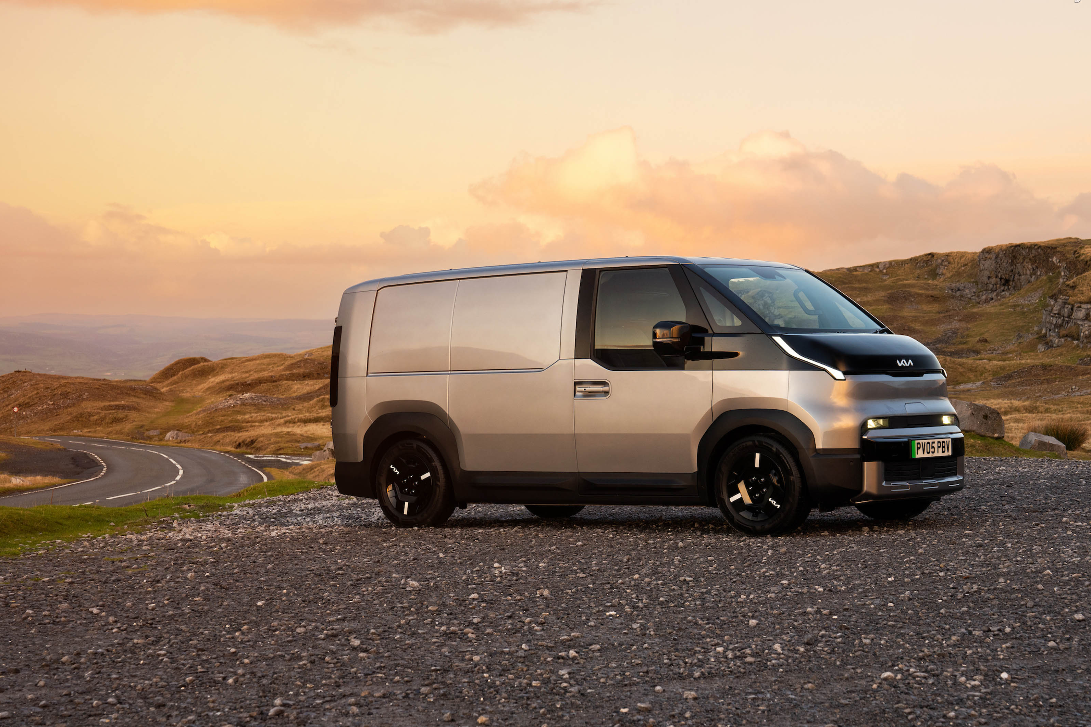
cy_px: 372
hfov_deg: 26.3
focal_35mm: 77
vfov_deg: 17.7
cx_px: 572
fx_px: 2334
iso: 400
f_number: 8
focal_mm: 70
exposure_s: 1/25
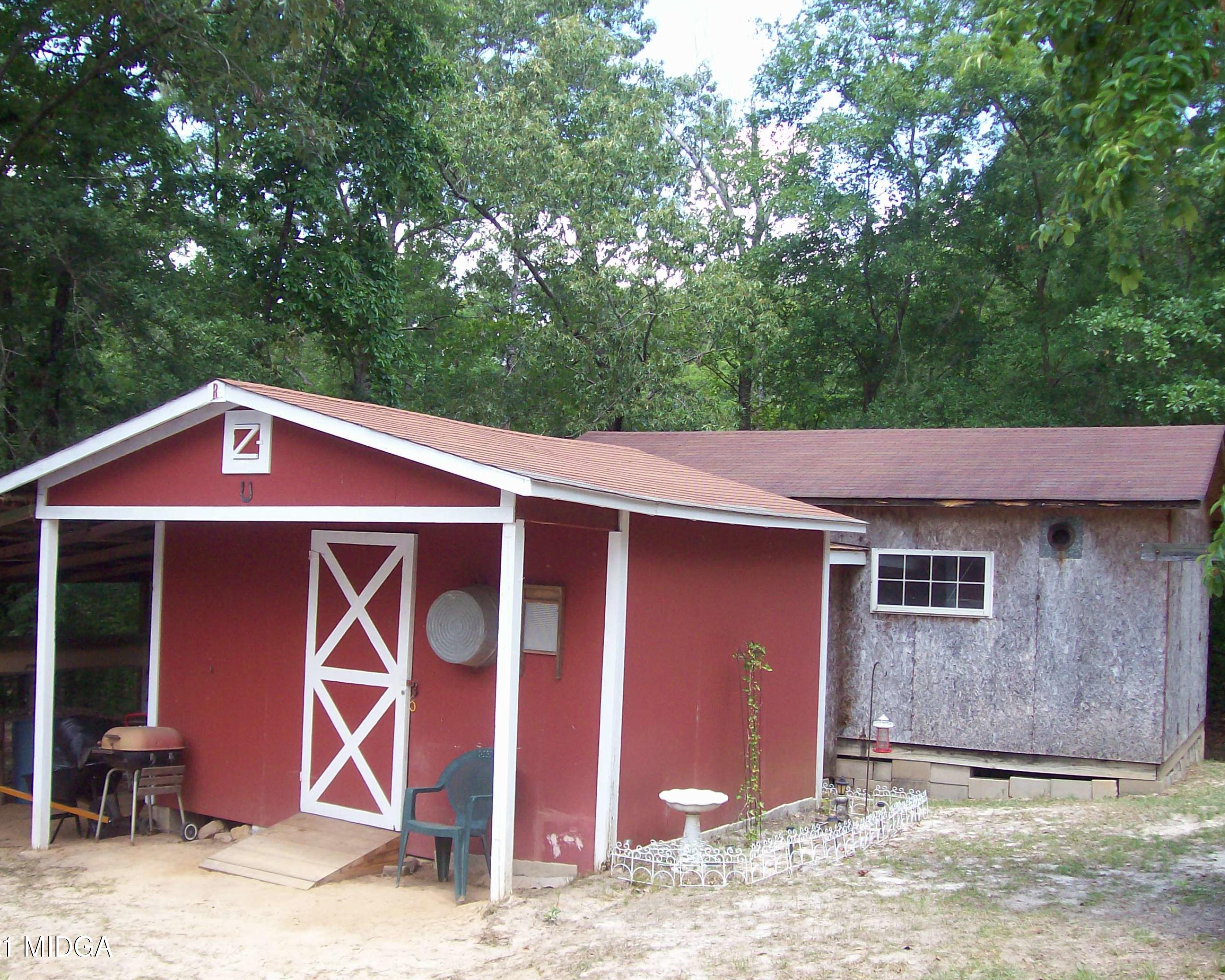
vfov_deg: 39.2
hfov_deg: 47.9
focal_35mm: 38
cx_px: 596
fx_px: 1378
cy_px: 494
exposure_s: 1/269
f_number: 2.7
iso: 80
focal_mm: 6
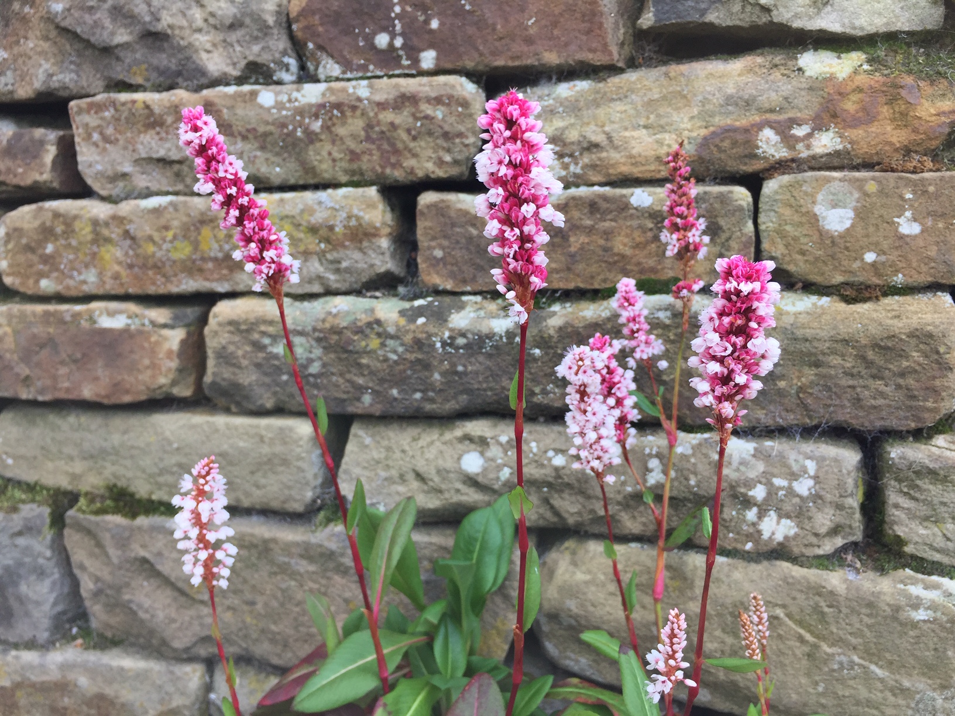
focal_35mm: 29
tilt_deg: -15.6
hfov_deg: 61.7
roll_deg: +3.4
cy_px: 358
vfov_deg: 48.2
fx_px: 800
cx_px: 478
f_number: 2.2
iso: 32
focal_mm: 4.15
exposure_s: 1/234
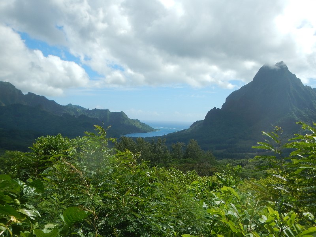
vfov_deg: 42.9
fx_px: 301
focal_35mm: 33
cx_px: 158
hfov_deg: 55.4
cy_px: 118
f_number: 3.9
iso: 125
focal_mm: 5.9
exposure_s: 1/1250
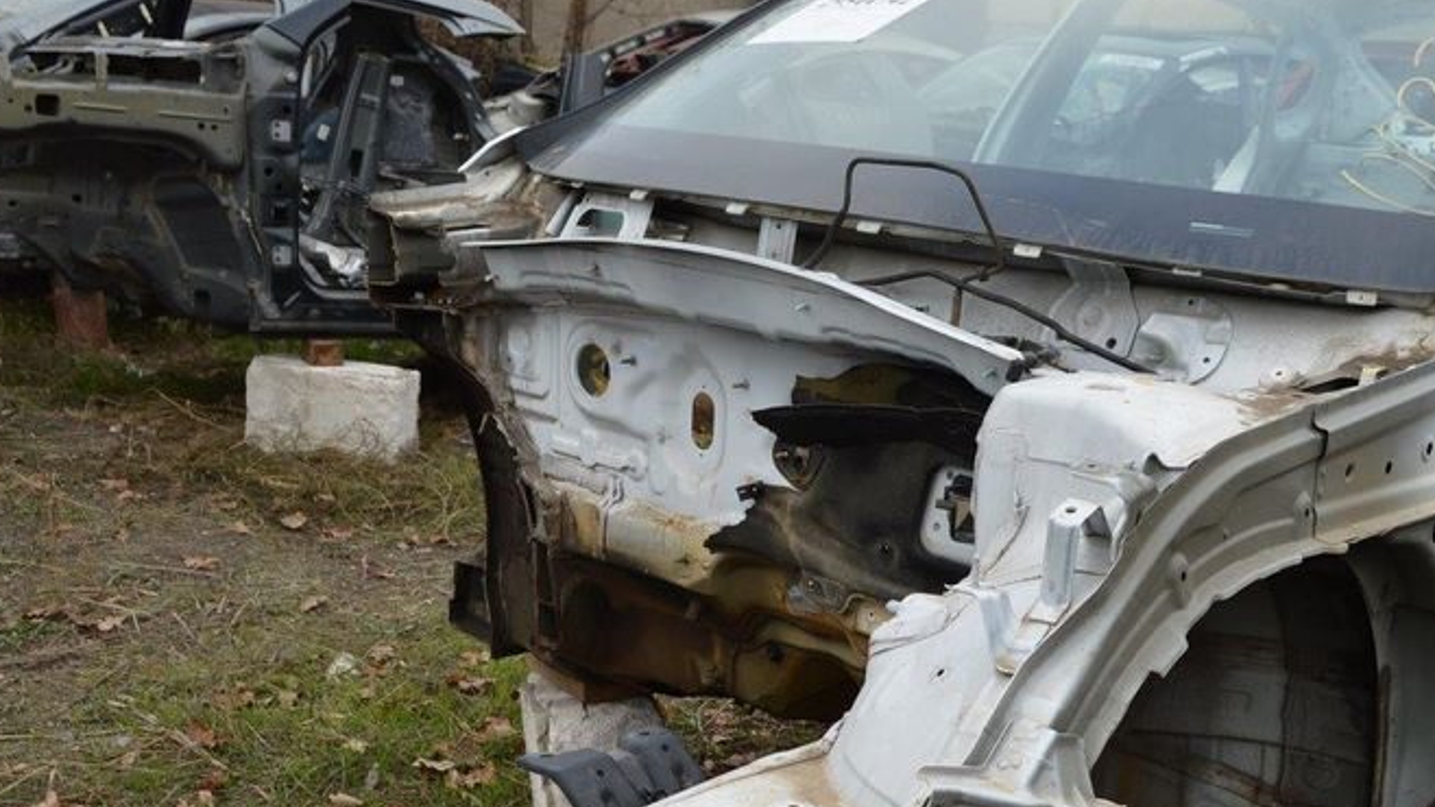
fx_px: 1674
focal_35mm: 44
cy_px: 588
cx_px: 875
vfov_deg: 26.8
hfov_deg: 46.1
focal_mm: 18
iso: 100
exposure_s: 1/125
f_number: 5.6
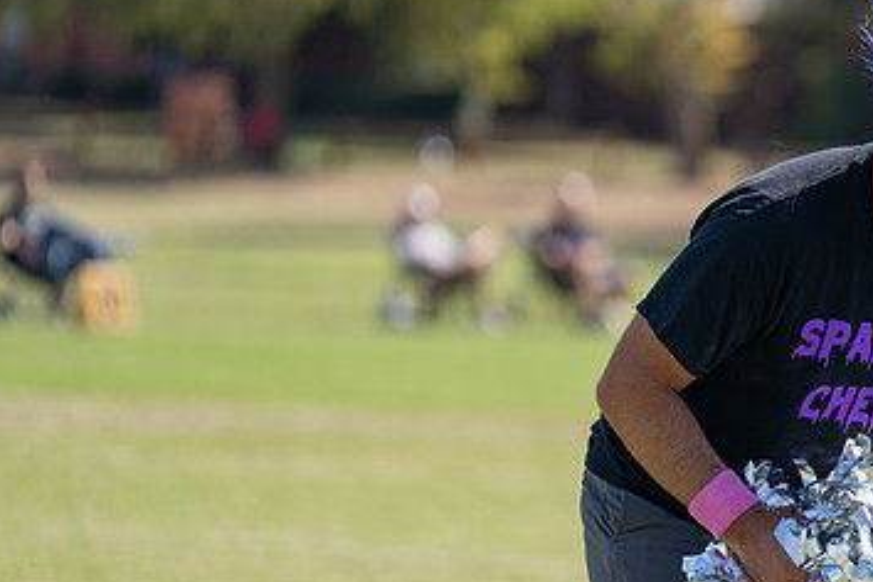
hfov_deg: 6.3
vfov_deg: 4.2
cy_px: 303
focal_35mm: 328
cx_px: 828
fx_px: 7953
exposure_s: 1/3200
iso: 320
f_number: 2.8
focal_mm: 165
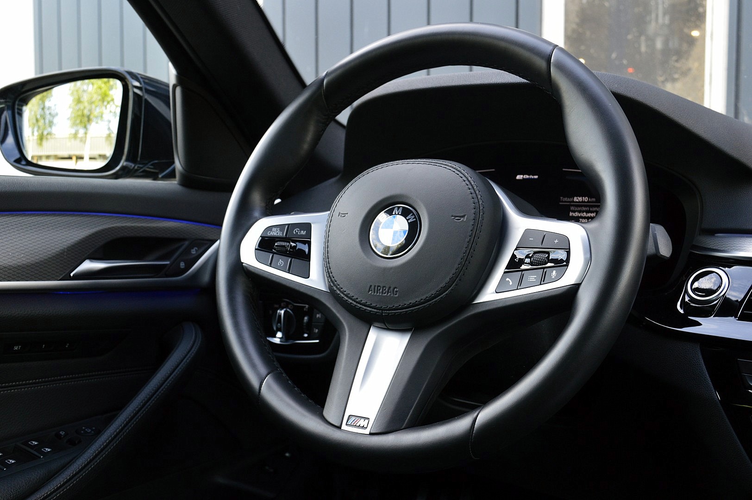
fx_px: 783
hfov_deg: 51.3
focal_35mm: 38
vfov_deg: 35.4
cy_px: 250
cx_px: 376
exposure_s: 1/60
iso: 640
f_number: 8
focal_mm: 25
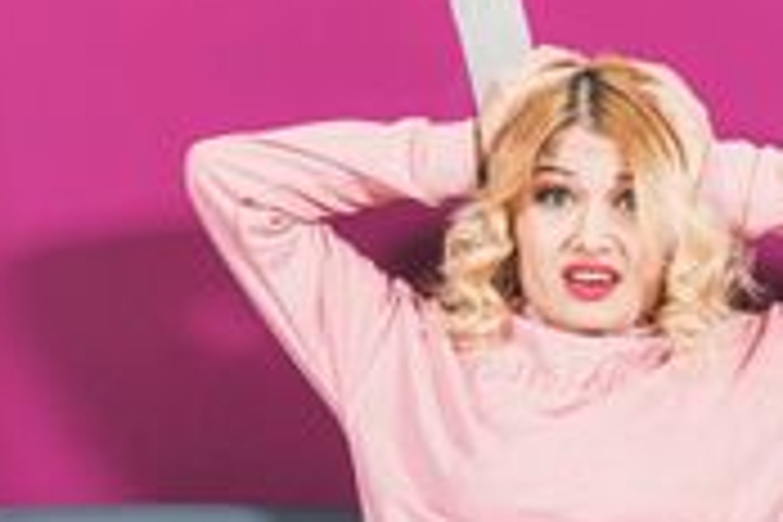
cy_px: 740
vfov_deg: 6.2
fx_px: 4806
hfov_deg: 9.3
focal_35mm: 221
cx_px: 770
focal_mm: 50
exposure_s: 1/200
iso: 100
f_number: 5
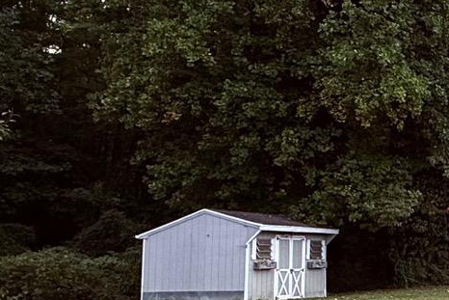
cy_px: 188
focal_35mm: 64
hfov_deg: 22.8
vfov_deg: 21.2
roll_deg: -0.5
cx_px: 738
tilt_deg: +5.6
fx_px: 798
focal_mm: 2.22
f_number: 2.2
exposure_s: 1/430
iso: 64
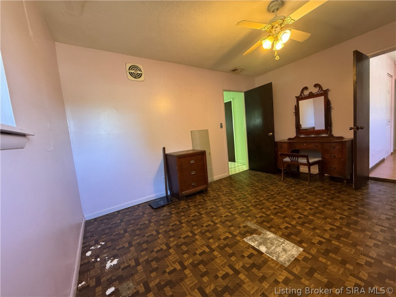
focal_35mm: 14
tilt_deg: -4.7
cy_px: 148
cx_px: 198
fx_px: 160
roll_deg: +5.2
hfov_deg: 102.1
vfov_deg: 85.7
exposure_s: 1/60
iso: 400
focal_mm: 2.22
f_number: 2.2
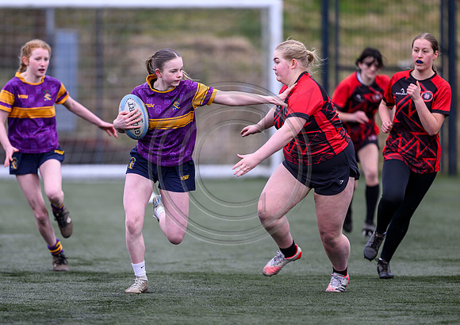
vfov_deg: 3.0
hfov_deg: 4.3
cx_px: 183
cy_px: 175
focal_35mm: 473
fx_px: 6155
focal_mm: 400
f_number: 3.2
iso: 500
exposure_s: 1/1250
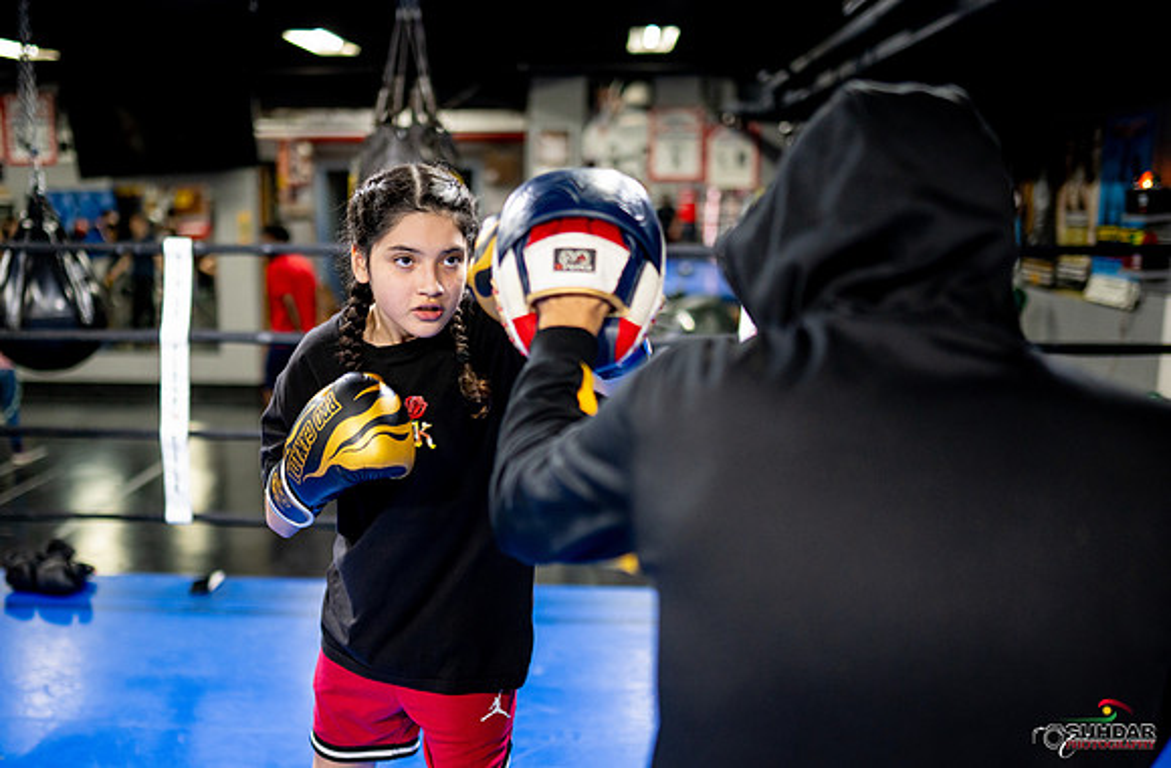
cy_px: 450
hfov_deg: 46.9
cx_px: 480
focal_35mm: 42
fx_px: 1343
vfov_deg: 31.8
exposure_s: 1/500
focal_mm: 35
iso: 1600
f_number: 1.4
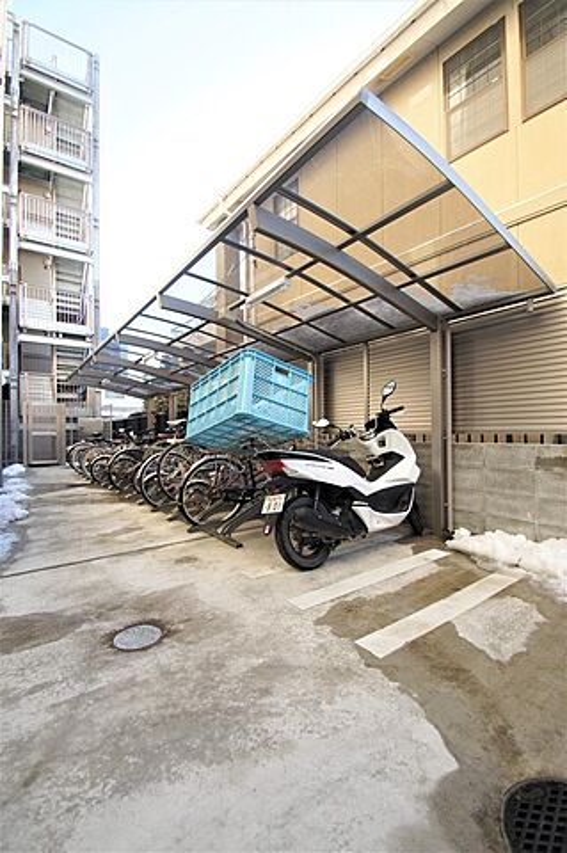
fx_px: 355
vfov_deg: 100.4
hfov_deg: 77.2
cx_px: 284
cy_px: 426
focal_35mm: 15
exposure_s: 1/80
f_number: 5.6
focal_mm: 10
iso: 100
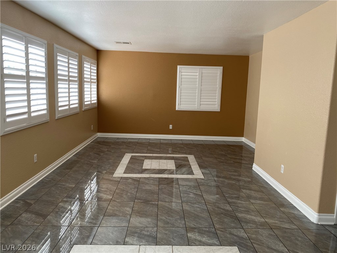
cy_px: 126
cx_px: 168
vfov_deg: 53.1
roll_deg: -2.3
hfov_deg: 67.3
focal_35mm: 26
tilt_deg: -7.5
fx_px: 253
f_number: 1.8
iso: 32
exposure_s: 1/125
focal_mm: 4.25
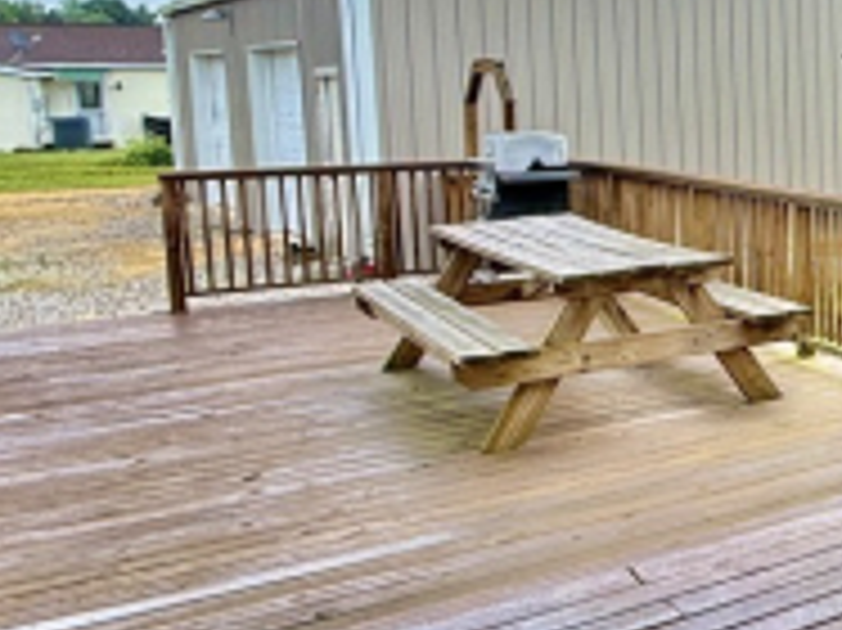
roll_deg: +0.1
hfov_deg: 27.5
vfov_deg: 28.8
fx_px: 1215
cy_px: 184
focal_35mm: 50
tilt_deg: -4.3
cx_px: 1236
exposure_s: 1/328
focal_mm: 2.22
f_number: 2.2
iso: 64
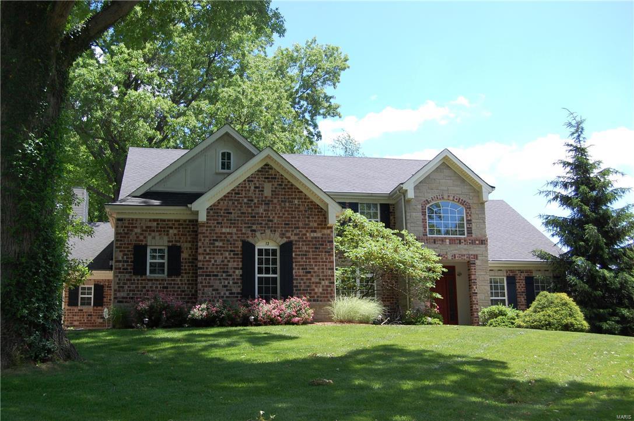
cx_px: 317
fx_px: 739
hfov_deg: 46.4
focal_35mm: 42
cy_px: 210
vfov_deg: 31.8
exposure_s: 1/500
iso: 360
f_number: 5.6
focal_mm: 28
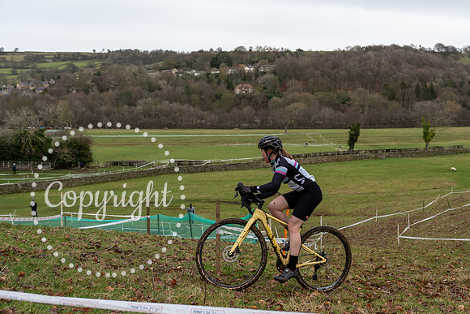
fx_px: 477
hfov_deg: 52.2
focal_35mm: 37
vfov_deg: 36.4
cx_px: 277
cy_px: 157
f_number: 3.5
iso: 800
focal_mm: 31
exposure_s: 1/1000
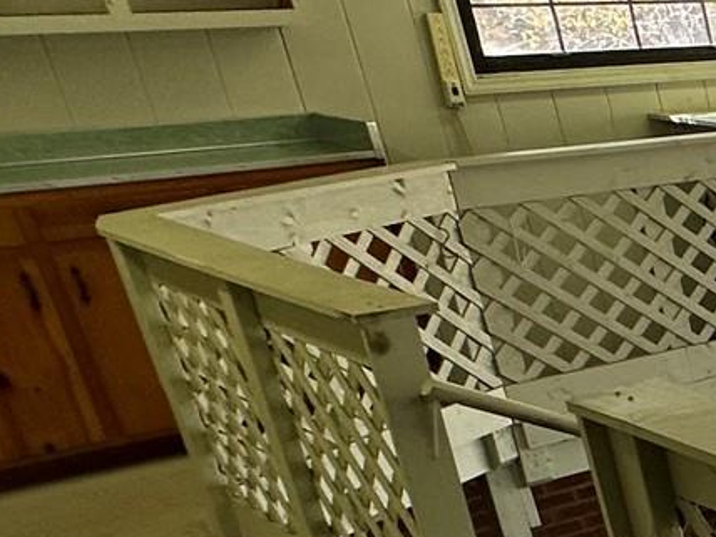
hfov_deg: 17.6
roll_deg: +0.0
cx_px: 1511
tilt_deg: -21.4
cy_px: 509
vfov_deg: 21.3
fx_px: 1386
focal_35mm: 67
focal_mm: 2.22
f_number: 2.2
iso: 40
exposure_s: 1/132
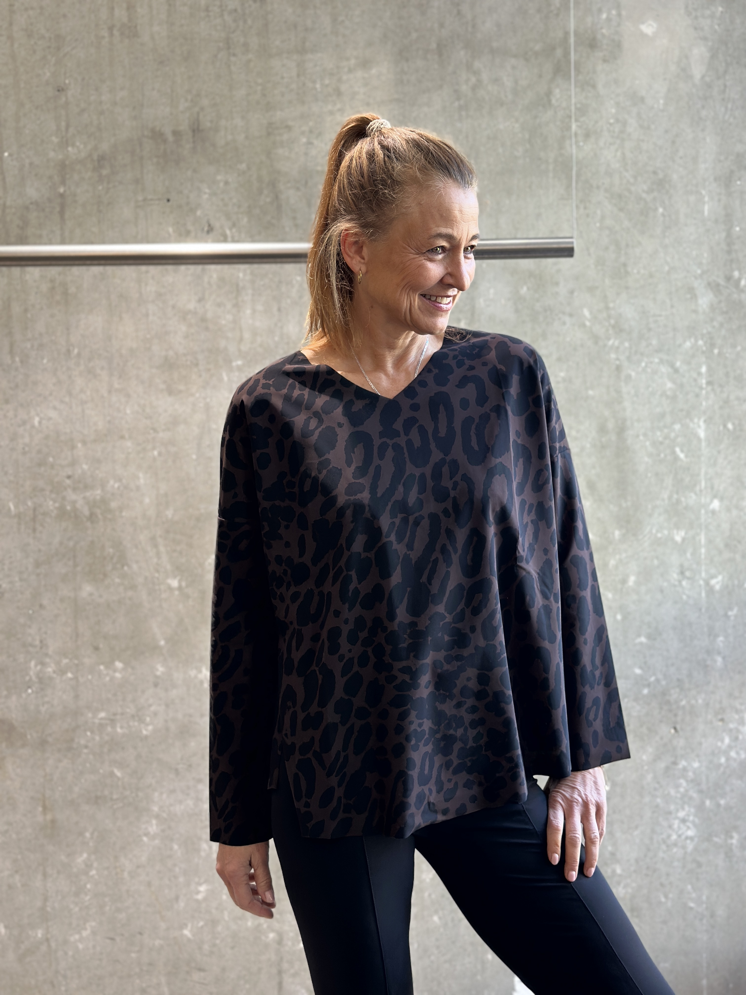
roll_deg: +1.1
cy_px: 498
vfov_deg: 39.7
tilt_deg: -2.3
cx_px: 373
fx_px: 1379
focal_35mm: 48
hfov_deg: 30.3
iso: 125
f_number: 1.78
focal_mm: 6.86
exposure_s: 1/81
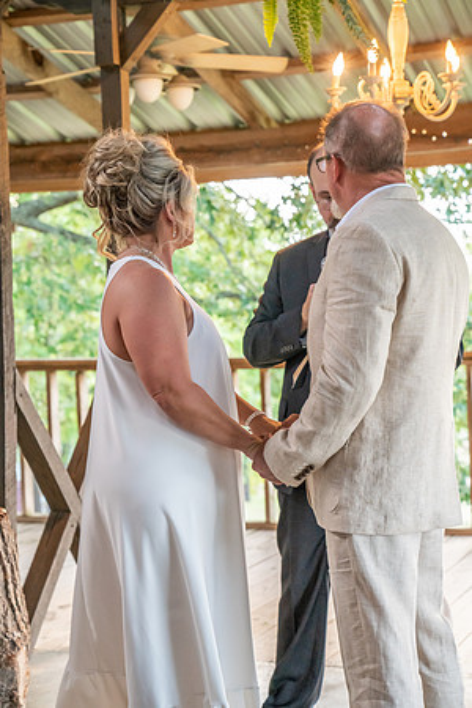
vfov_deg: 28.8
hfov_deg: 19.5
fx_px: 1377
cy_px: 354
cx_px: 236
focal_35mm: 70
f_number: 4.5
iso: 5000
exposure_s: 1/160
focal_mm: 70
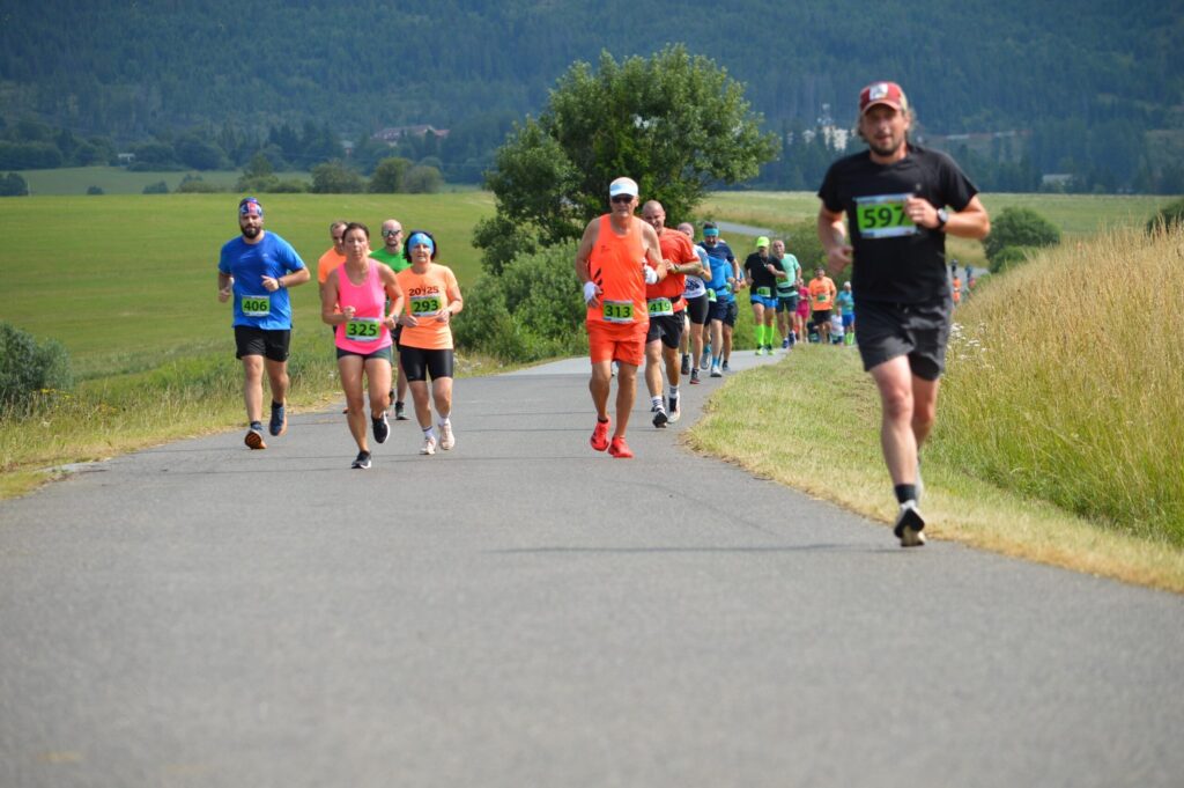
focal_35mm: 210
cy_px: 394
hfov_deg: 9.8
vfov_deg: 6.5
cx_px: 592
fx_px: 6901
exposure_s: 1/500
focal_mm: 140
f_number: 5.6
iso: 110
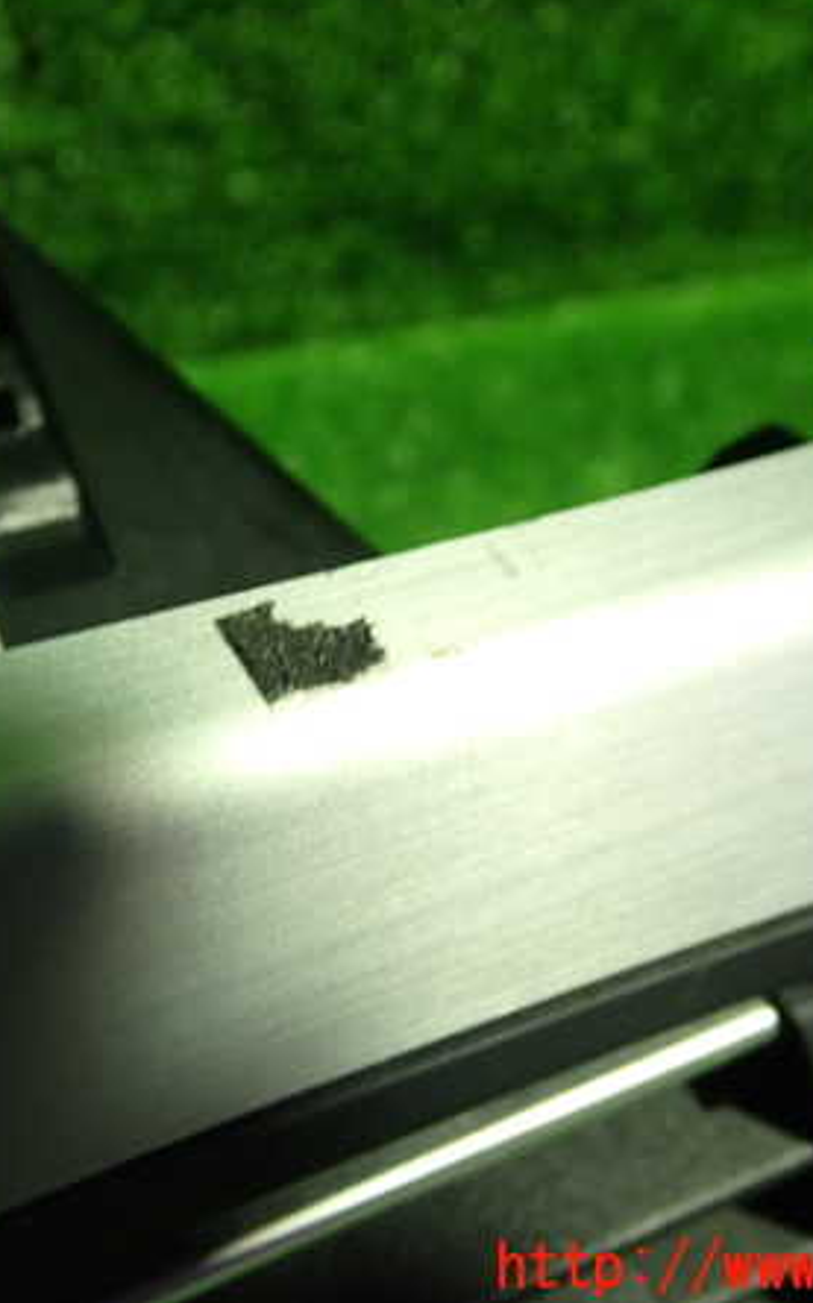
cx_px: 279
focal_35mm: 43
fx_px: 1526
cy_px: 646
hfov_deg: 29.6
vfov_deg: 46.2
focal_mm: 5.4
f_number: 2.3
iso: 200
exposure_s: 1/30
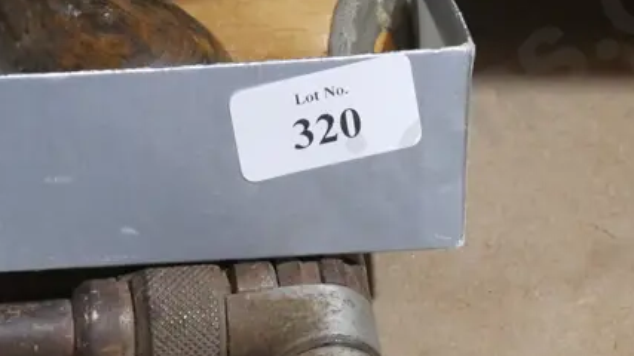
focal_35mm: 188
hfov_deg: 11.5
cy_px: 283
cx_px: 255
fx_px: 3160
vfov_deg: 6.4
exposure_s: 1/80
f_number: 5.5
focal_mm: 36
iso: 3200
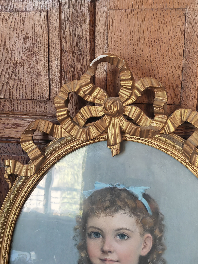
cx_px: 99
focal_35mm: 50
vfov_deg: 38.2
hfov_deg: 29.1
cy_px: 132
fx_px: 381
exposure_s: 1/100
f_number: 1.8
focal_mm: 5.53
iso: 500
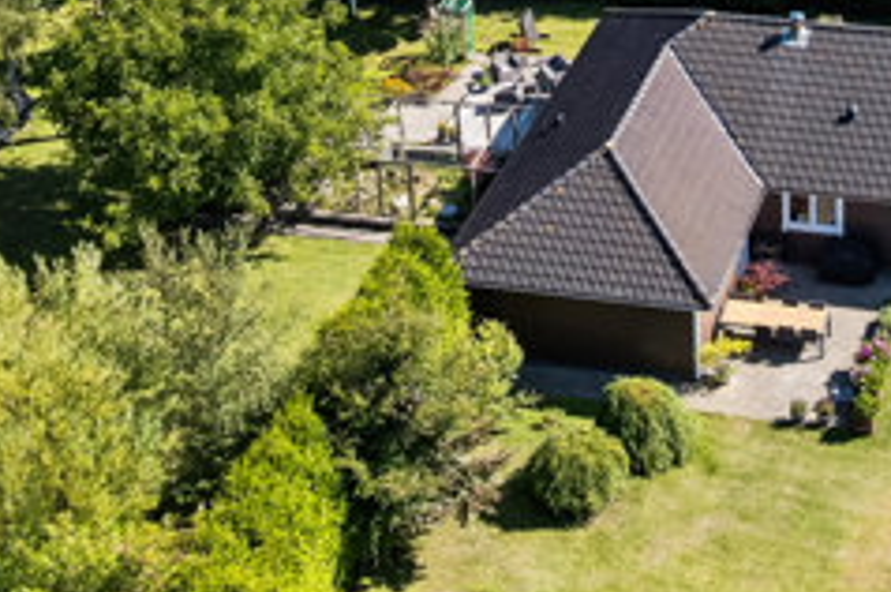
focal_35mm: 74
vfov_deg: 17.7
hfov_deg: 26.3
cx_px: 835
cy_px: -81
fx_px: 1829
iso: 100
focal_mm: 8.4
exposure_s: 1/1000
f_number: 2.8
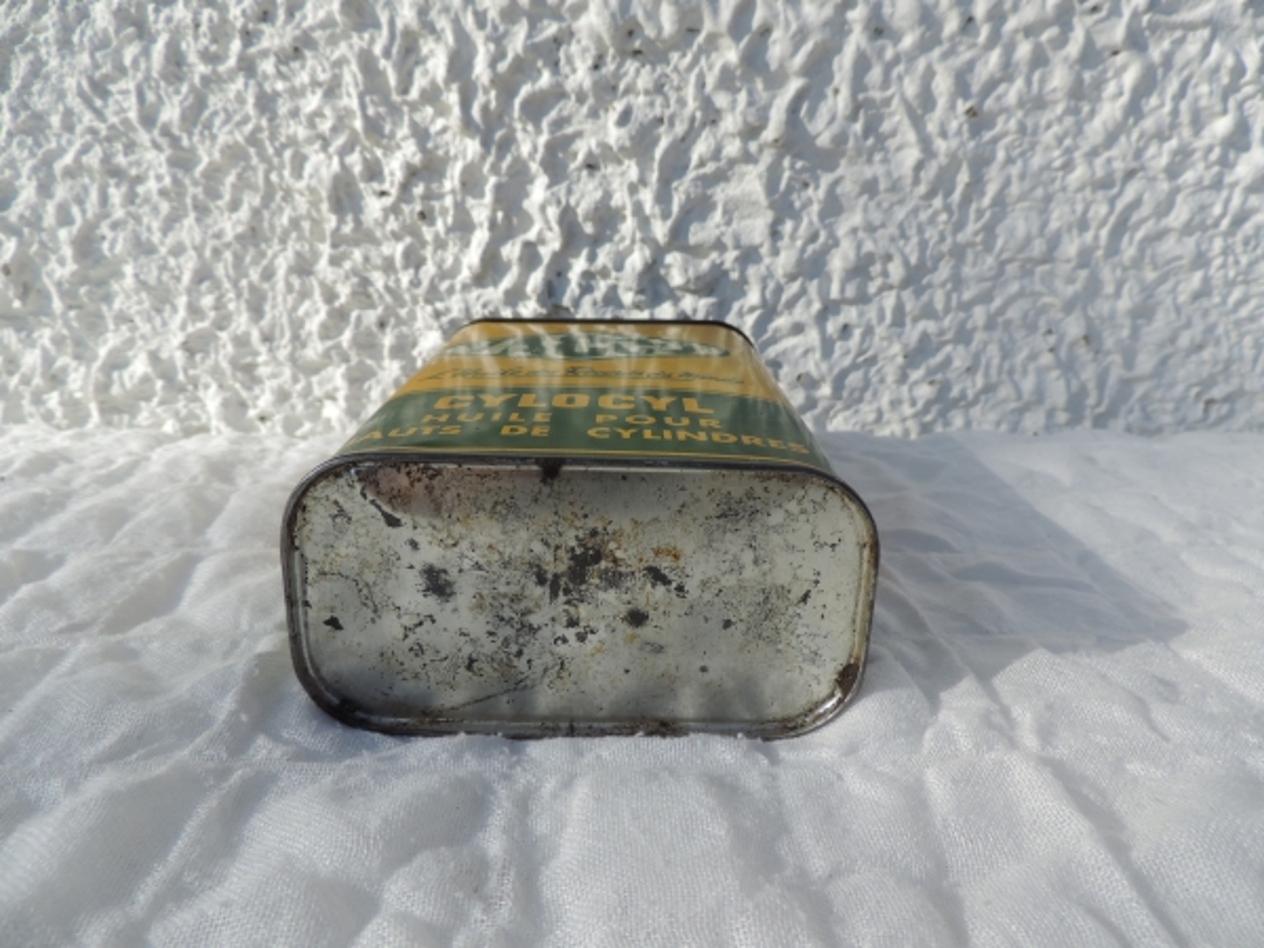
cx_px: 632
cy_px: 474
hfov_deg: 71.6
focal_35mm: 24
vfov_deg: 56.8
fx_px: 876
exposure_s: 1/1000
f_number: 3
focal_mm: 4.3
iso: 80
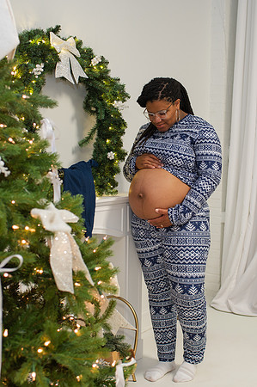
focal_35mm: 54
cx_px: 152
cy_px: 193
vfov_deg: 37.2
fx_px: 575
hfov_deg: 25.2
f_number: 3.5
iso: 1000
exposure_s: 1/200
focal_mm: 35
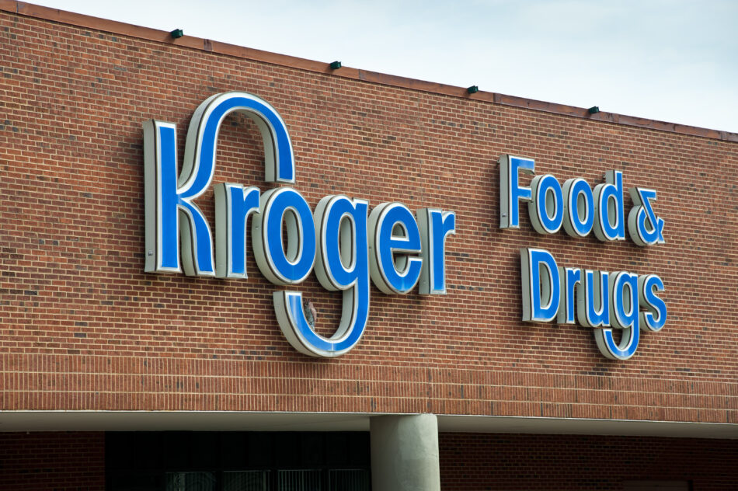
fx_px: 2458
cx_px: 369
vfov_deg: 11.4
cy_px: 246
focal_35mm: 120
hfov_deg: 17.1
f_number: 7.1
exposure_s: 1/160
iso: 200
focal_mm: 120
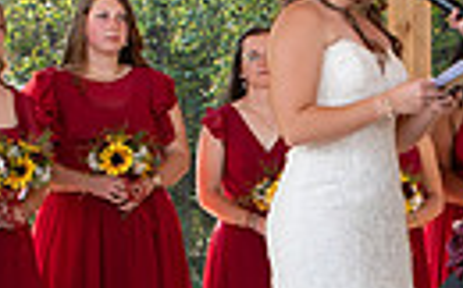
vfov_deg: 8.2
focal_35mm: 159
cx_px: 421
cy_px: 277
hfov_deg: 13.1
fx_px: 2005
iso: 320
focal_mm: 24
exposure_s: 1/200
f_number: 4.5
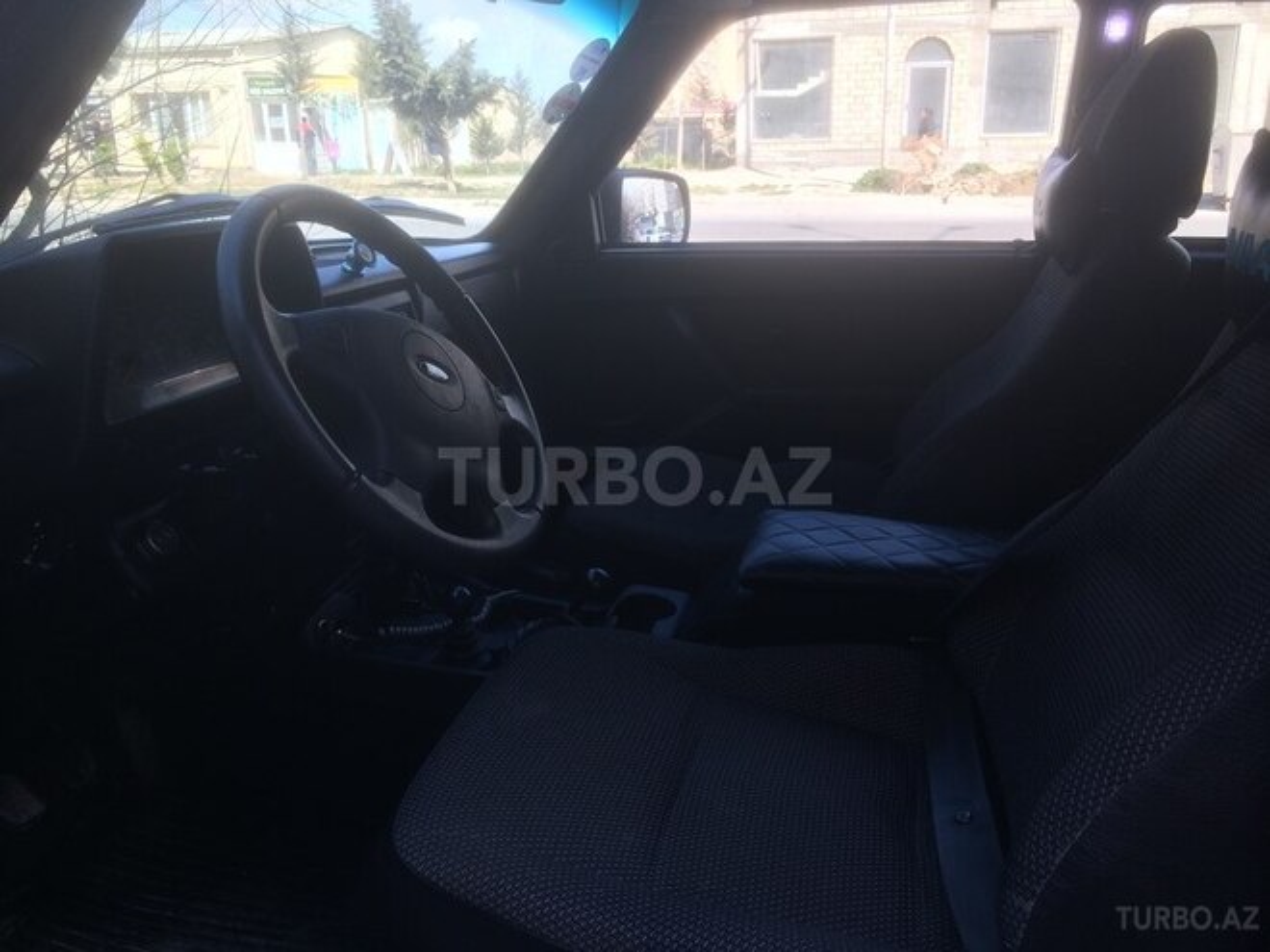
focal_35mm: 29
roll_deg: +0.3
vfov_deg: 48.2
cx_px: 635
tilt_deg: -14.9
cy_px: 476
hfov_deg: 61.7
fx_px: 1064
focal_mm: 4.15
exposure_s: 1/348
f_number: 2.2
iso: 32
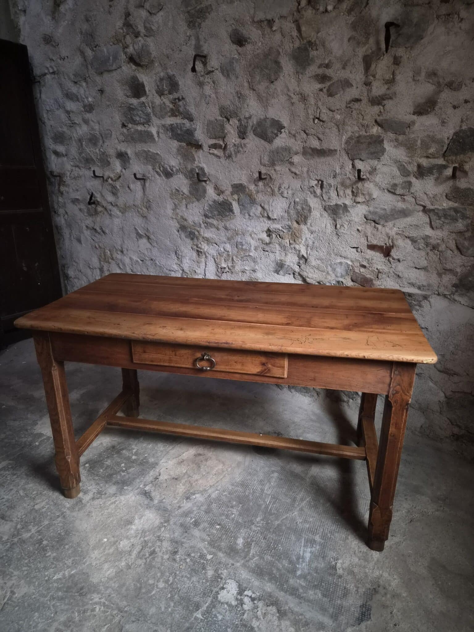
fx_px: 420
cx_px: 237
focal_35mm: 23
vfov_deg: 73.9
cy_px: 316
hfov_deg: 58.9
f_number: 1.8
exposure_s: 1/33
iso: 1600
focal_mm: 5.4
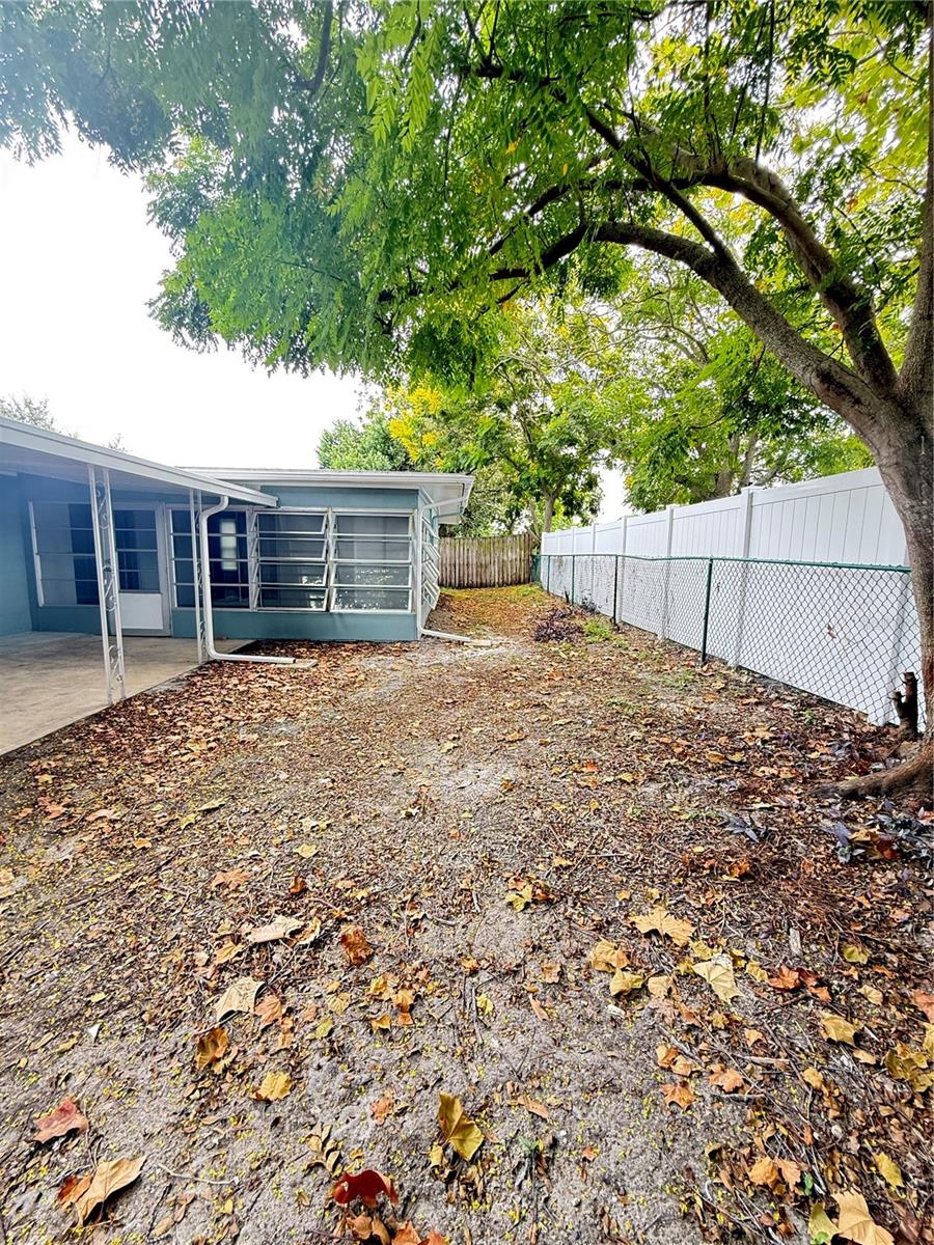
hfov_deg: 85.7
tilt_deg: -7.8
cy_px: 622
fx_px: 504
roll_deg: -1.2
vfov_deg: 102.1
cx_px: 467
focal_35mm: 14
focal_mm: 2.22
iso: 160
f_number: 2.2
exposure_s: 1/99
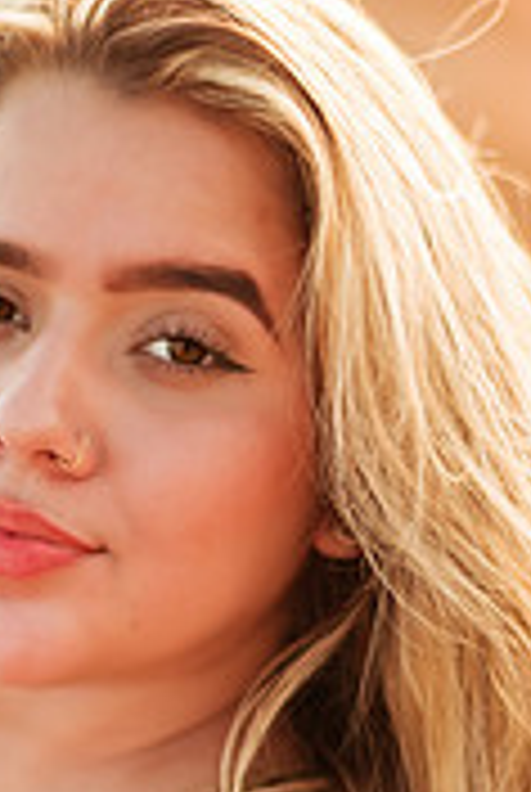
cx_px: -76
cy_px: 788
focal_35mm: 148
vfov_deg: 13.7
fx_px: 3261
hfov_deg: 9.2
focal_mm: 58
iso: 80
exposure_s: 1/1600
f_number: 1.4
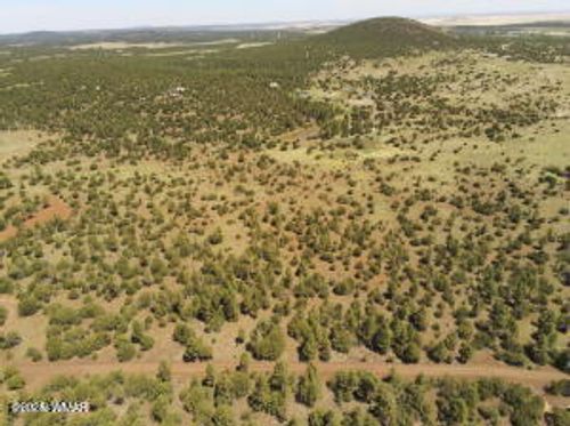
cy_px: 213
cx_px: 285
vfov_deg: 58.7
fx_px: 378
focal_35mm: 23
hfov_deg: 74.0
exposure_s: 1/1923
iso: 158
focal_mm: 4
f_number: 2.4
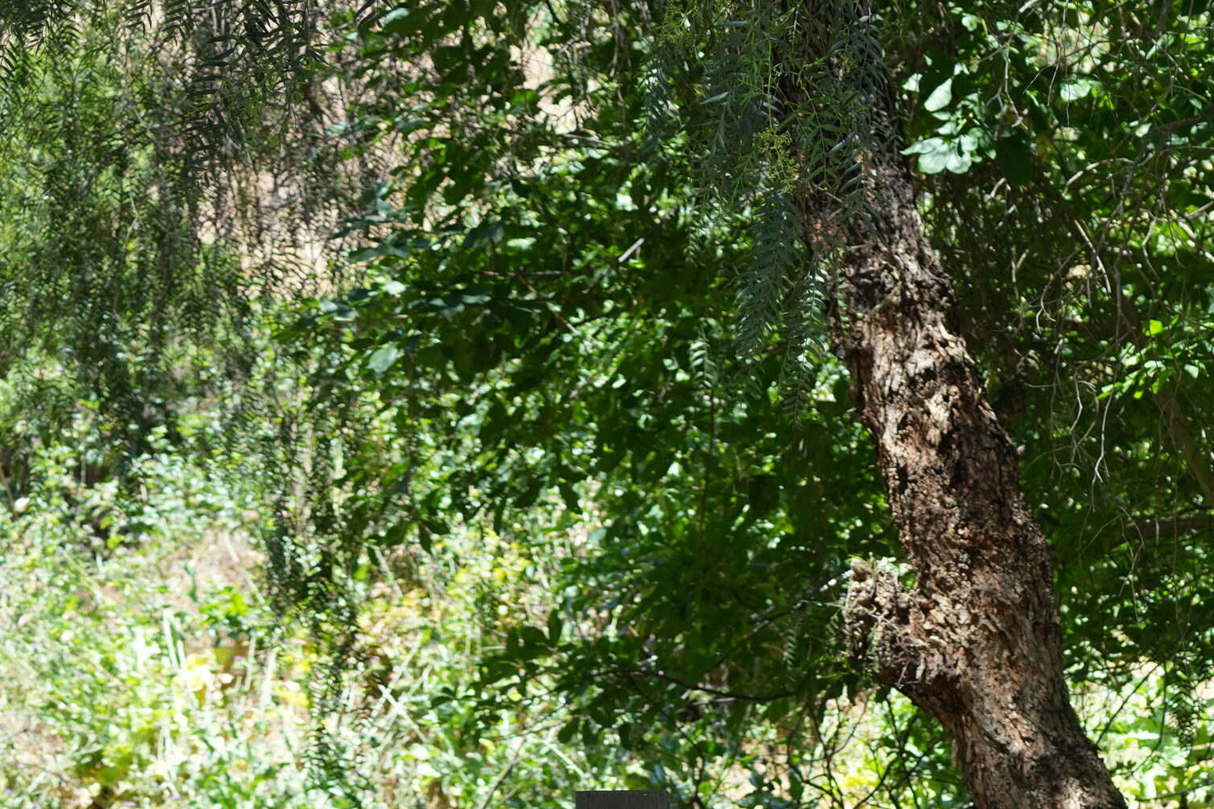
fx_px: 4788
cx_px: 1535
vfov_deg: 9.6
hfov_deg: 13.9
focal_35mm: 142
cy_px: 924
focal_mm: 50
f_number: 4.5
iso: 400
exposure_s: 1/400
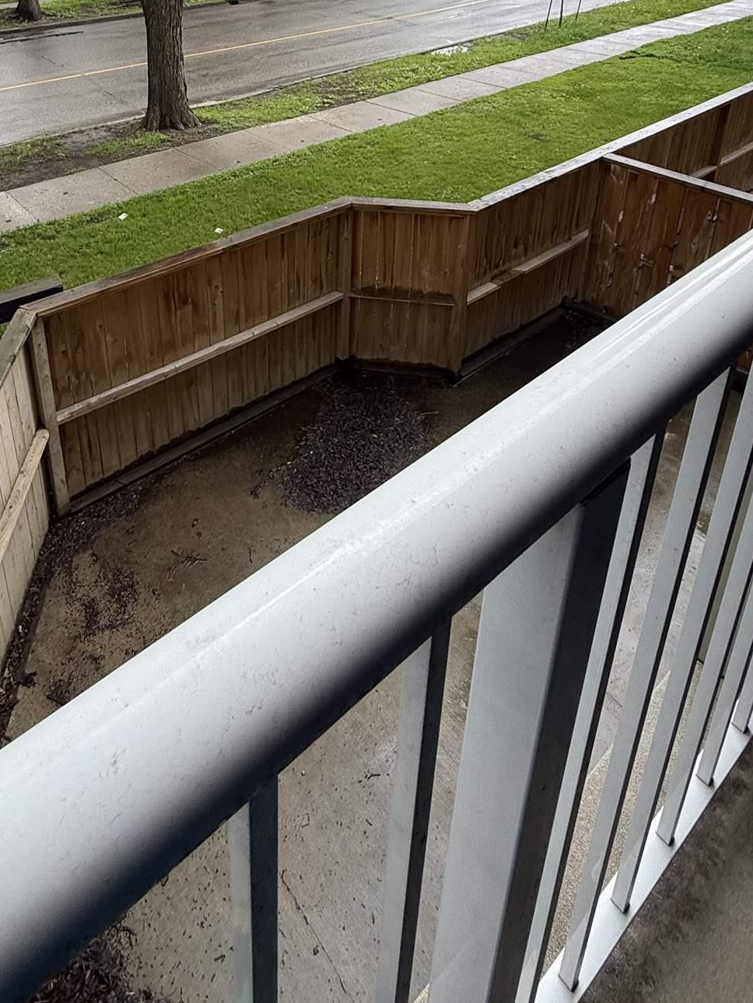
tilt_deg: -17.9
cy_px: 131
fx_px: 725
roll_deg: +2.2
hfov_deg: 53.2
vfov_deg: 60.5
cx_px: 222
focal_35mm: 25
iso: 64
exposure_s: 1/250
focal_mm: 2.22
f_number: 2.2
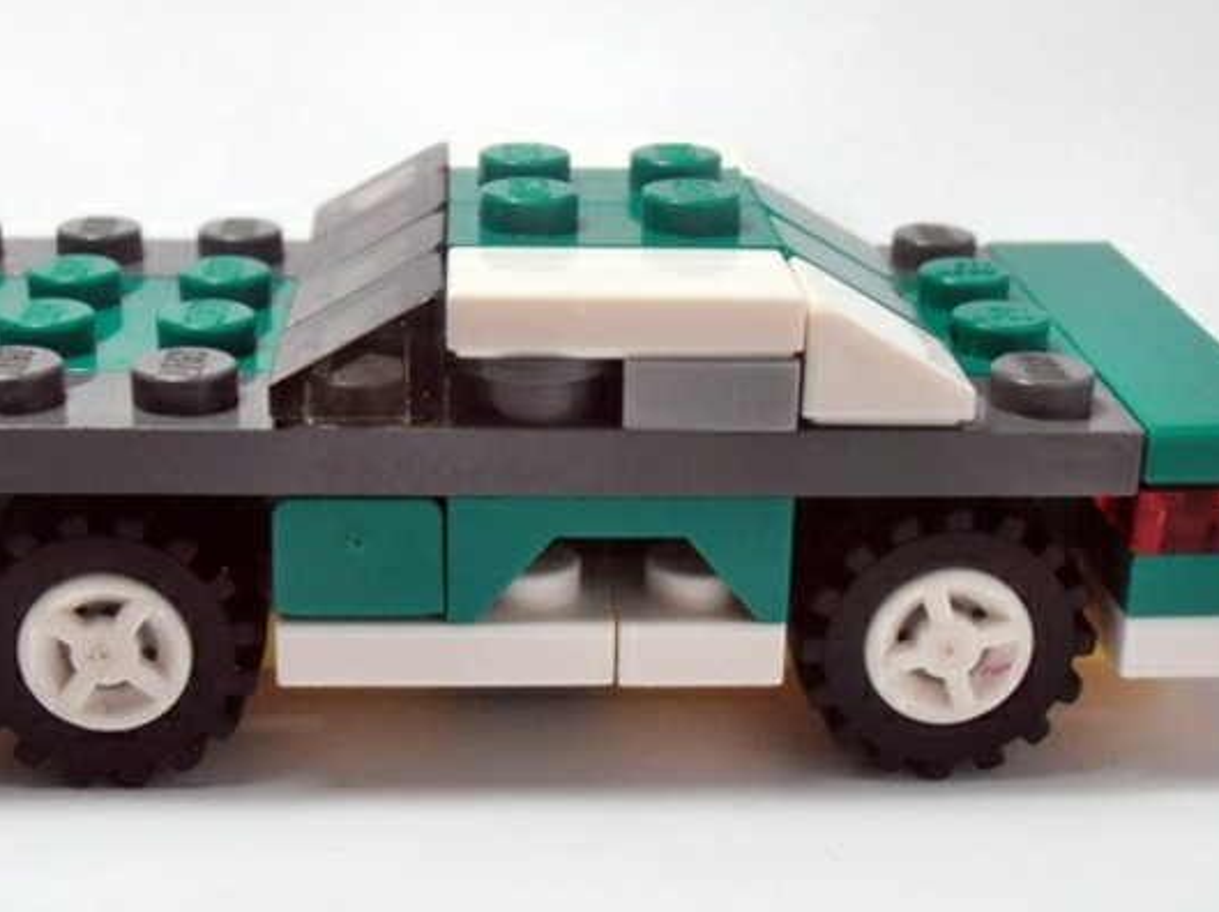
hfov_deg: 30.7
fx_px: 2217
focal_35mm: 63
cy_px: 441
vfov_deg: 23.3
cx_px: 553
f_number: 3.9
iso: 80
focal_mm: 6.61
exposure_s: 1/60
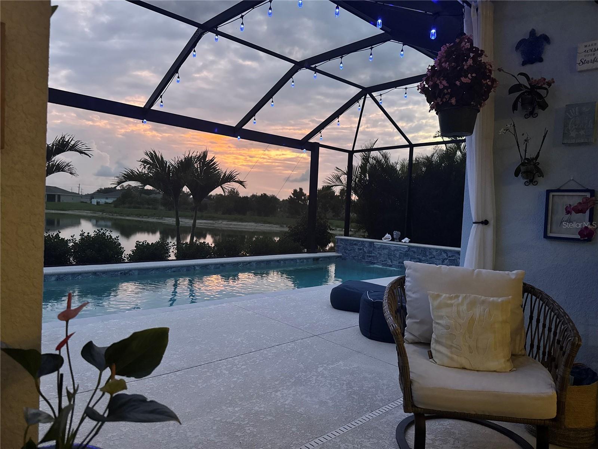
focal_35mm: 24
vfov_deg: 56.8
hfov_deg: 71.6
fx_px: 415
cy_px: 224
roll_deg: -2.7
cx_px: 299
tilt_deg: -2.8
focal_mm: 6.76
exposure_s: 1/40
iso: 800
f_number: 1.78
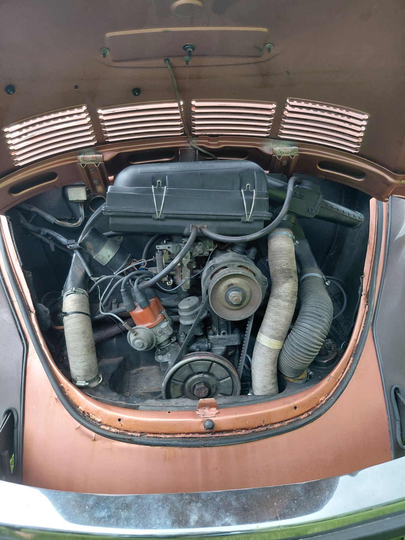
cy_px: 270
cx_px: 202
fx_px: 390
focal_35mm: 25
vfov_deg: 69.4
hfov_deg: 54.9
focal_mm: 4.69
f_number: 1.8
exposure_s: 1/100
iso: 160
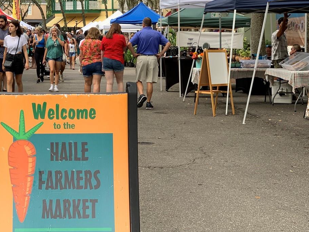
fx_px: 813
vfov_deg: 16.2
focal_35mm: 91
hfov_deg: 21.3
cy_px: 57
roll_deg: -0.1
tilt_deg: -2.5
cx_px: 71
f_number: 2.4
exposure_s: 1/171
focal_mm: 6
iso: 16
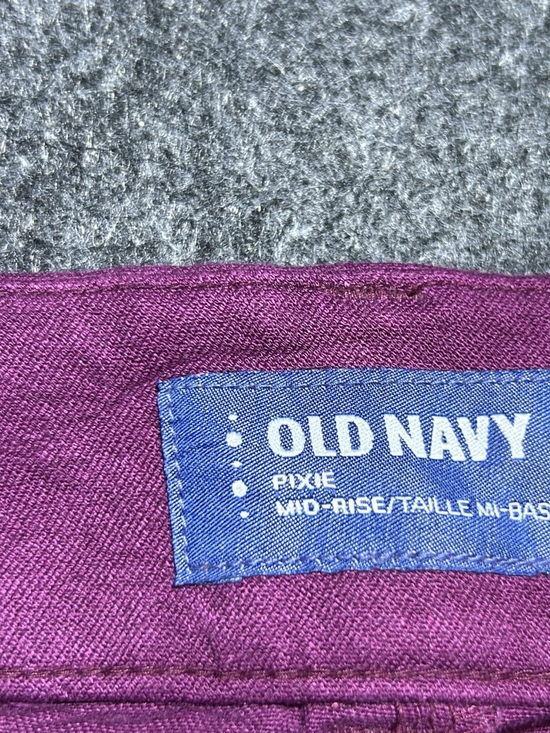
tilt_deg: -52.3
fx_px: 1102
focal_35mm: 52
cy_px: 340
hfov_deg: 27.9
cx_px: 344
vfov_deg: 36.8
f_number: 1.5
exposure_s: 1/50
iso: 125
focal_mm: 5.7
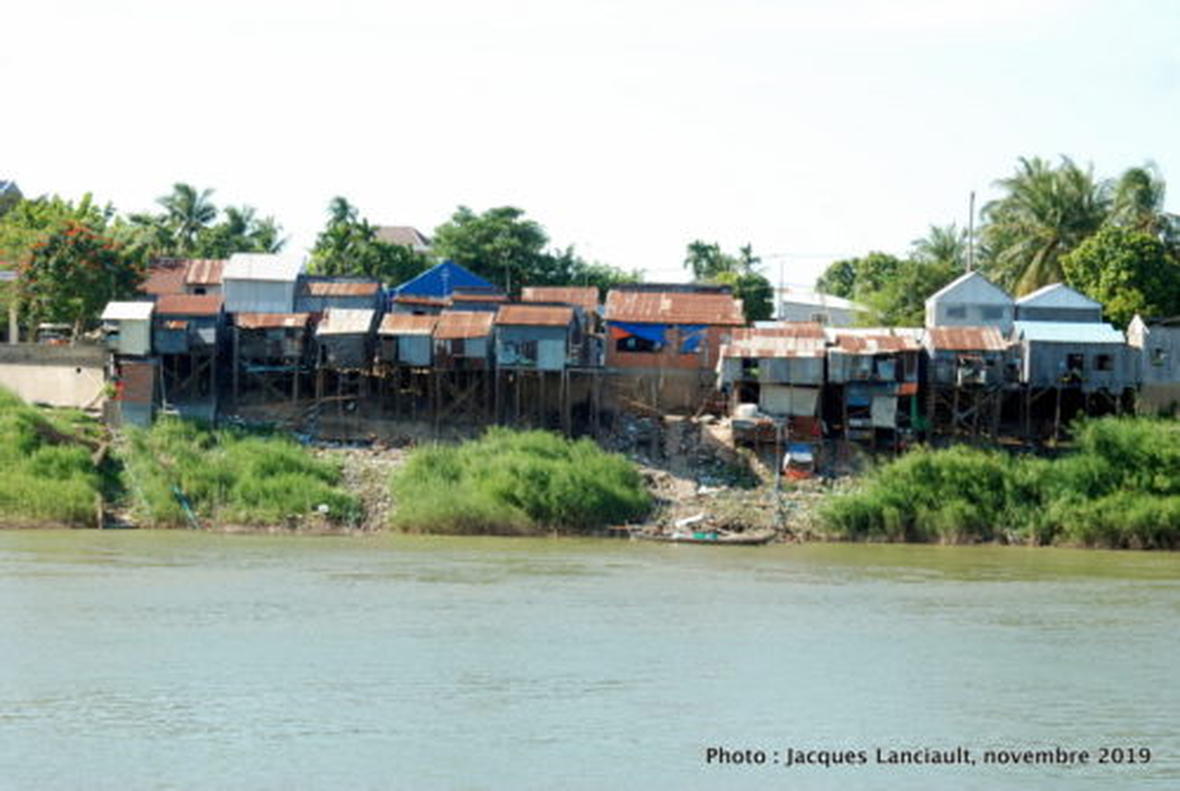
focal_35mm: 93
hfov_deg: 21.9
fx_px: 3053
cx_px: 590
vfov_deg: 14.8
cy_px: 396
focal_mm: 62
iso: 100
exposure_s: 1/40
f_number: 14
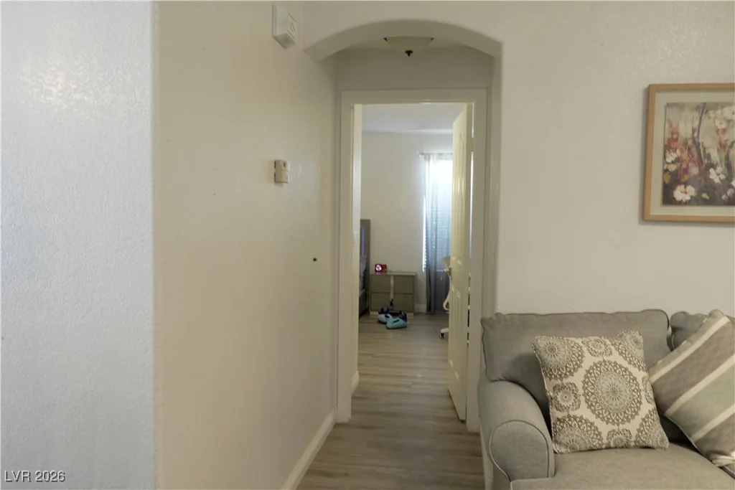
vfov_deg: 46.4
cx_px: 368
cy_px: 245
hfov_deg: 65.5
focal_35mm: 28
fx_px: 572
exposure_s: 1/8
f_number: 22
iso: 2500
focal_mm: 28
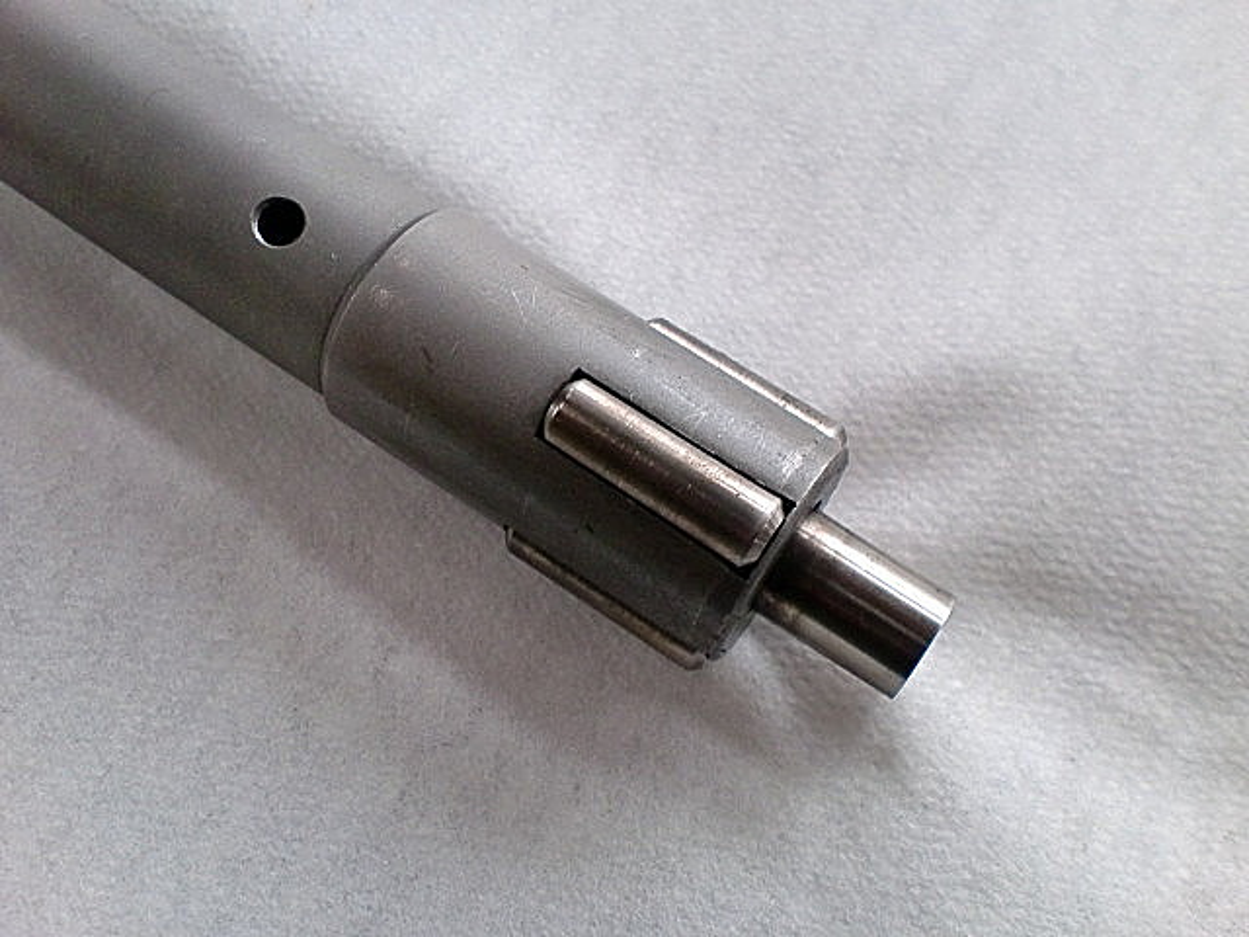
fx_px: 1263
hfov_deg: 52.6
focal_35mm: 35
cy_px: 468
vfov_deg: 40.7
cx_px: 624
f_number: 3.1
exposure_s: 1/60
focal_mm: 6.3
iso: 250
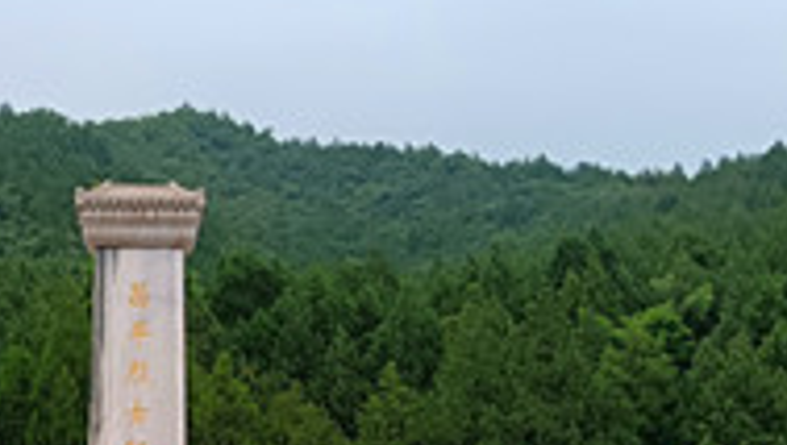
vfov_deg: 16.7
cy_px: 555
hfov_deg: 29.7
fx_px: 1442
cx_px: 142
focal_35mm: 69
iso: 100
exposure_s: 1/488
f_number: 1.75
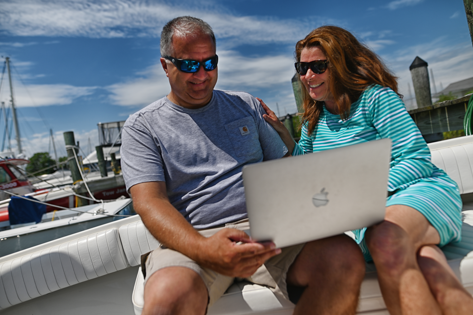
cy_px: 158
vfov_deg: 53.1
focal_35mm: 24
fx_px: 315
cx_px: 236
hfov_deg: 73.8
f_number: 2.8
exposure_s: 1/6400
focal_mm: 24
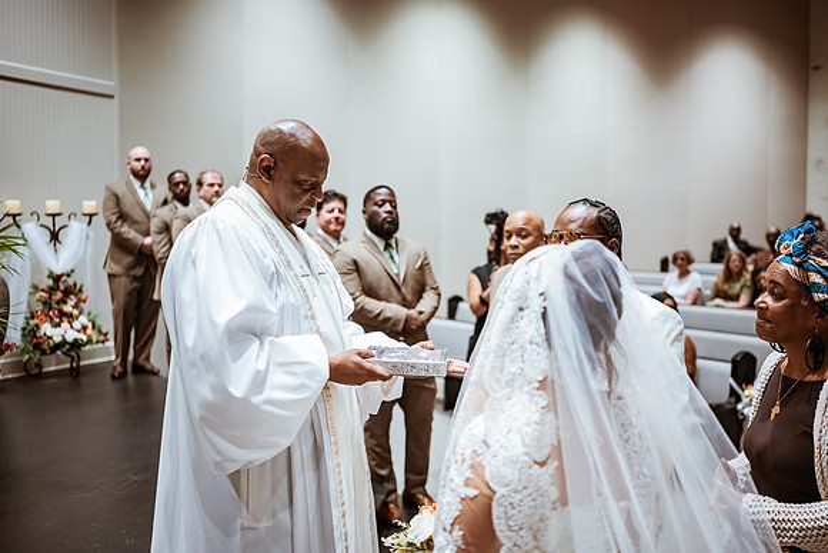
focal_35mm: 35
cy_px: 276
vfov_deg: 37.9
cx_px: 414
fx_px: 805
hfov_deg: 54.4
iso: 1250
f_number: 1.8
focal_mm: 35
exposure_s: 1/500
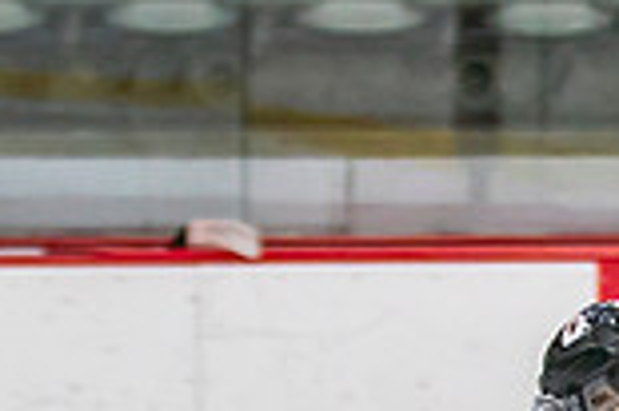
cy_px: 926
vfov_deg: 1.8
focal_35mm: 774
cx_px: 700
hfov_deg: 2.7
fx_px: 13294
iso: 800
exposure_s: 1/640
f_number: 2.8
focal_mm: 110
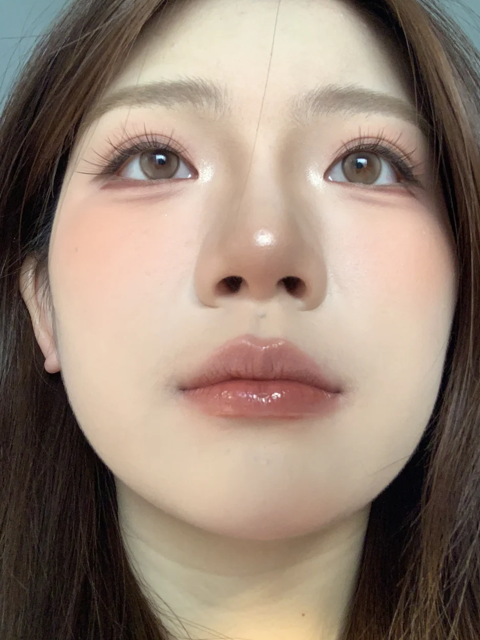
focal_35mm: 37
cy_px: 291
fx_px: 684
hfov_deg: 38.7
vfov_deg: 50.1
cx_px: 248
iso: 64
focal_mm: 2.87
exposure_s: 1/121
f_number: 2.2
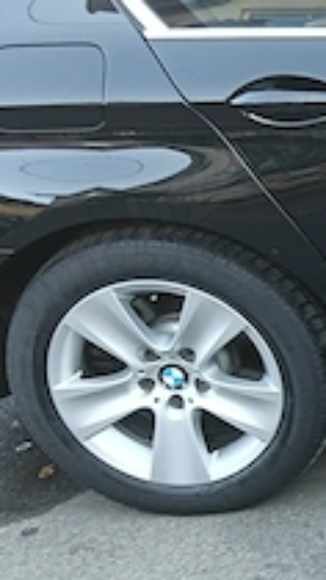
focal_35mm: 84
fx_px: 1292
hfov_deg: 11.9
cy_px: 240
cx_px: 754
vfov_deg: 25.3
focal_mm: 3.98
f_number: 1.8
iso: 80
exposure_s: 1/33.3
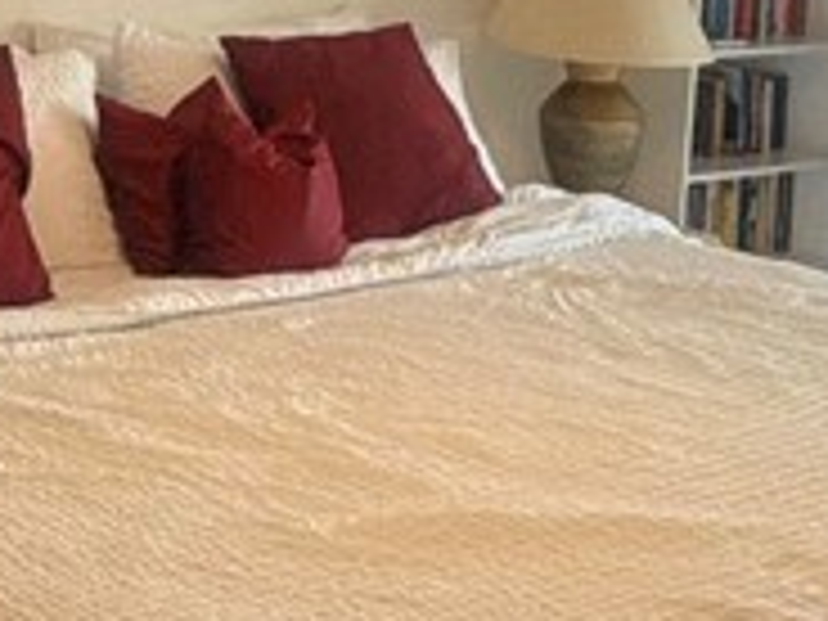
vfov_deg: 18.4
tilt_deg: -9.3
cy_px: 0
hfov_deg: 24.8
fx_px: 1866
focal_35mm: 78
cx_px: 220
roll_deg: -1.7
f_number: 2.2
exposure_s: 1/121
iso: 200
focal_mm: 2.22
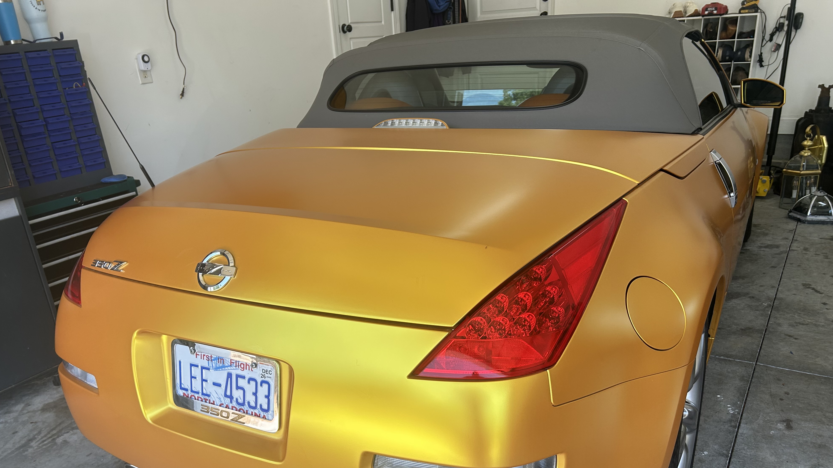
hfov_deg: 66.1
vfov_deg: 39.6
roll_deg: +4.3
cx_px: 408
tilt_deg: -23.5
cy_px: 319
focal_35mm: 29
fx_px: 641
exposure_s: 1/294
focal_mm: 5.7
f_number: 1.5
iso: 50
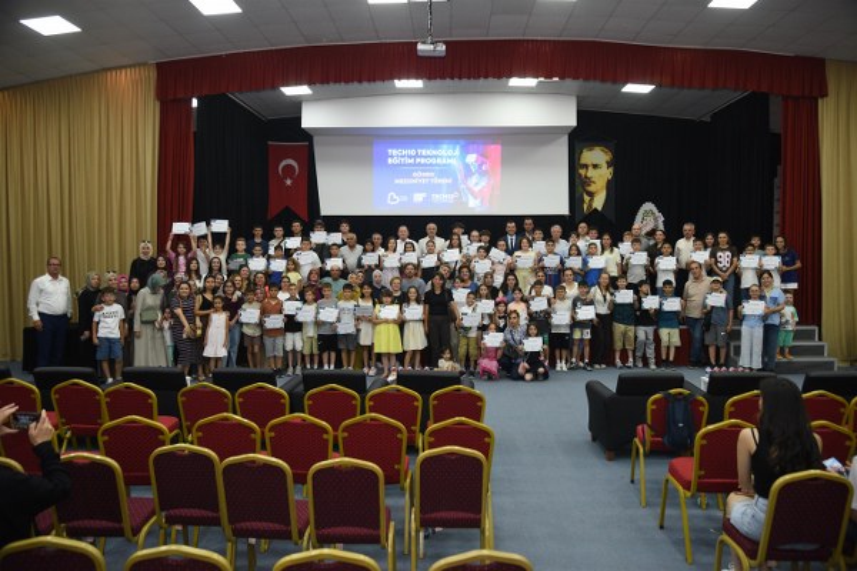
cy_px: 286
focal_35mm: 27
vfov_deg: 47.9
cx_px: 428
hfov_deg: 67.4
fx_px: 643
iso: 1600
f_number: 4
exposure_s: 1/100
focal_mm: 27
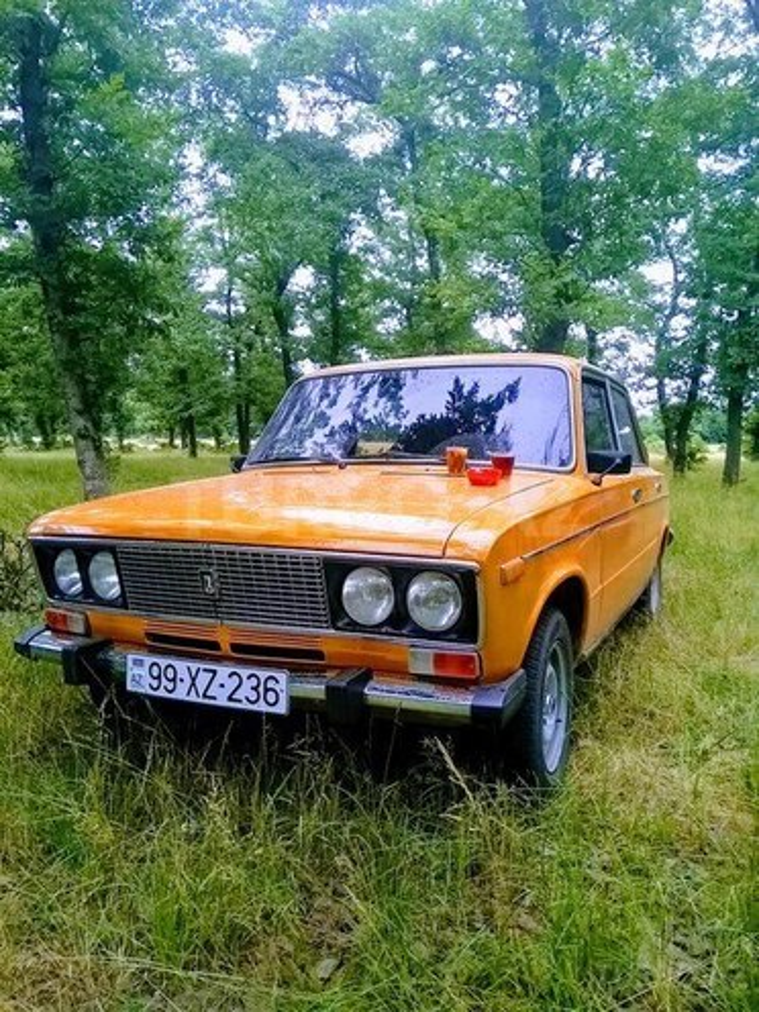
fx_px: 819
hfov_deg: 49.7
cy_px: 506
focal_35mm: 28
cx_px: 380
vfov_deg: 63.4
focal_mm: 3.57
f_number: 2
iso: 152
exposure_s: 1/100
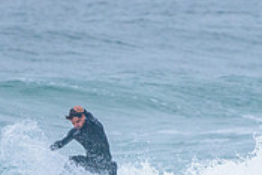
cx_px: 133
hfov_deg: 1.0
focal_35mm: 2028
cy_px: 220
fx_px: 14771
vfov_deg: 0.7
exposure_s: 1/2000
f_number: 5.6
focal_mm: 500
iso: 1400
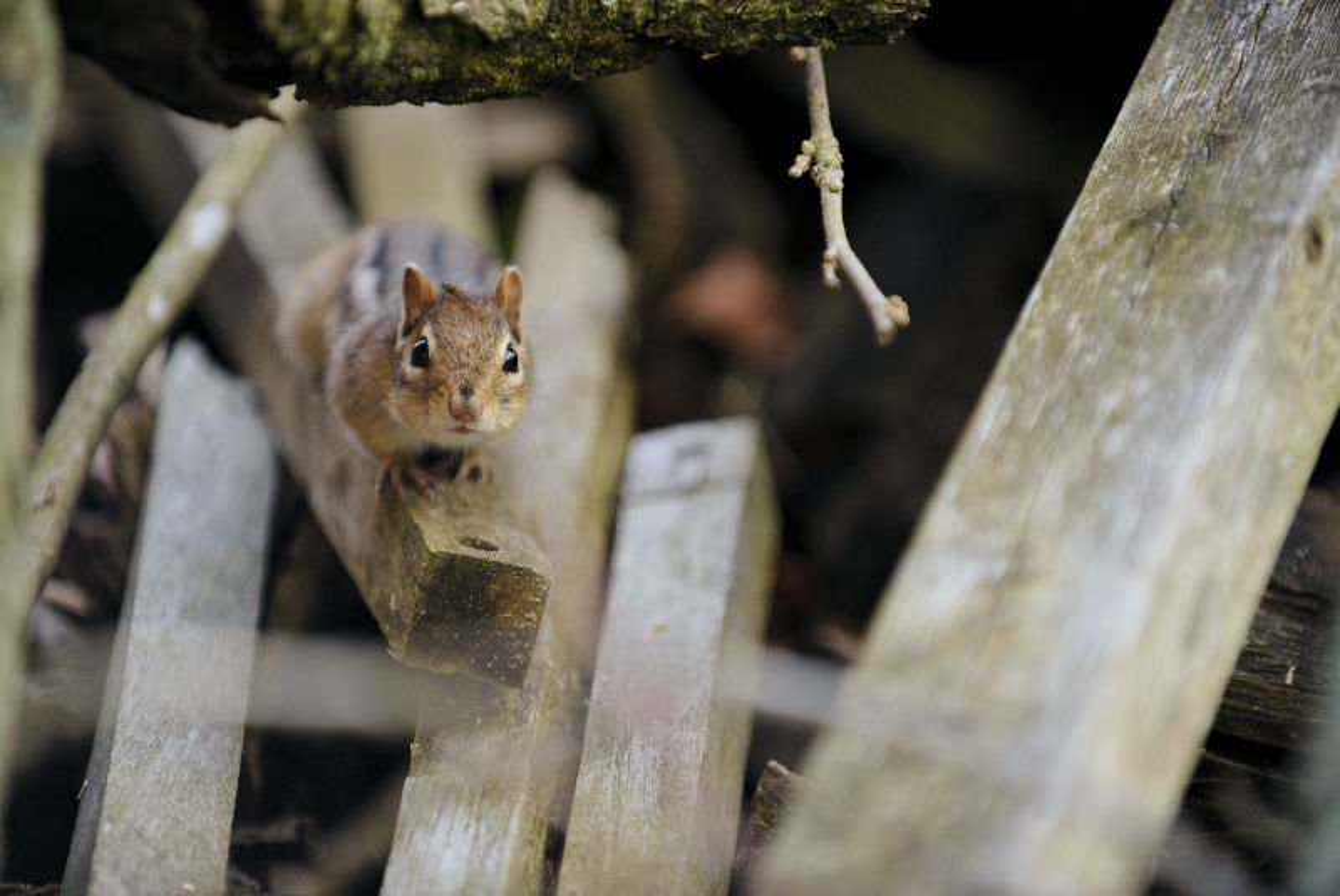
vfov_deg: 6.9
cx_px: 670
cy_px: 448
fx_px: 7451
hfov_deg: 10.3
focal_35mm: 200
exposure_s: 1/400
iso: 2500
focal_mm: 200
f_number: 3.2
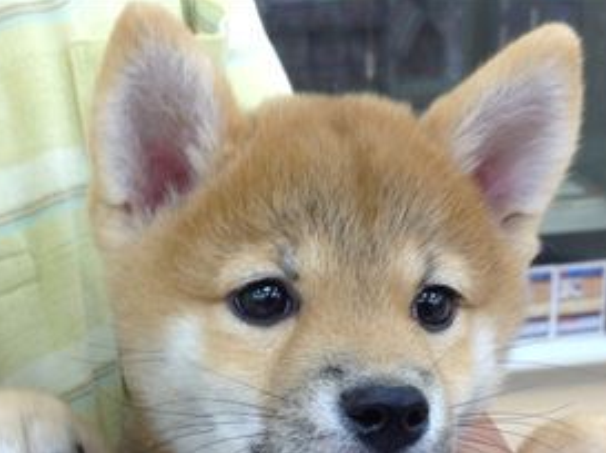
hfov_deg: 25.3
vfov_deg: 18.4
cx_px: 240
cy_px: 493
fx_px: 1346
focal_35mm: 77
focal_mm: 4.28
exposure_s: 1/24
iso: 50
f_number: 2.4
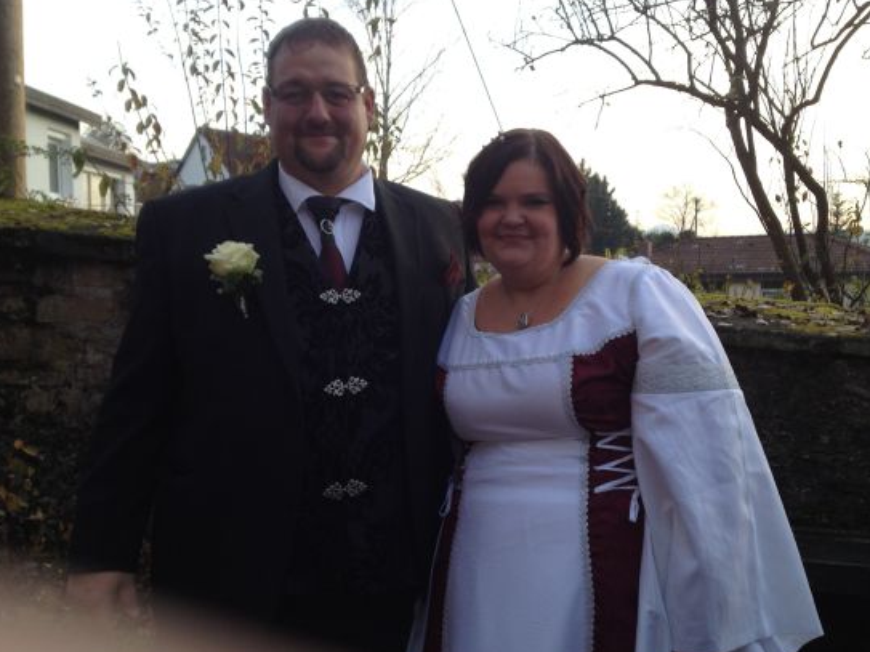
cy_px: 326
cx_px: 460
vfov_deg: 35.9
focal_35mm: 40
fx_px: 1005
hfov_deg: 46.8
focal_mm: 4.28
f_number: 2.4
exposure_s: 1/204
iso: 50
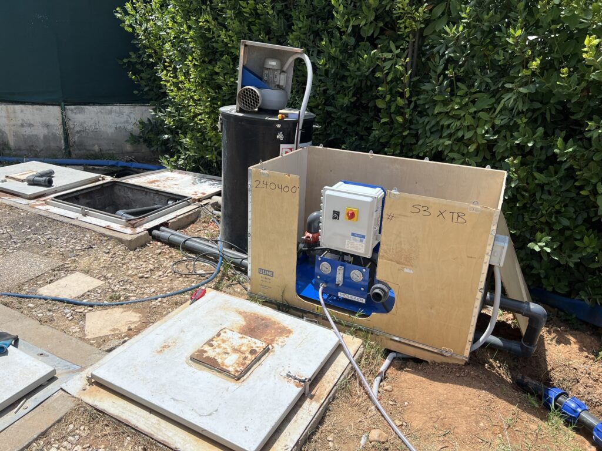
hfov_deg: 67.3
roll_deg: -1.9
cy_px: 226
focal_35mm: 26
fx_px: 452
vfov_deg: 53.1
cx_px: 301
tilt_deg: -21.5
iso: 50
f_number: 1.5
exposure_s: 1/4630
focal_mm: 5.7
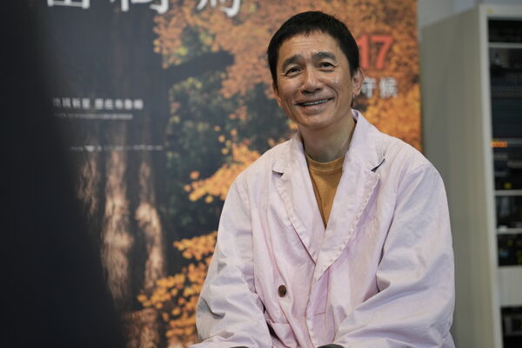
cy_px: 174
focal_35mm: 70
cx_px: 261
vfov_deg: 19.5
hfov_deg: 28.8
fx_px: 1015
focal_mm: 70
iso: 800
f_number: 2.8
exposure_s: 1/200
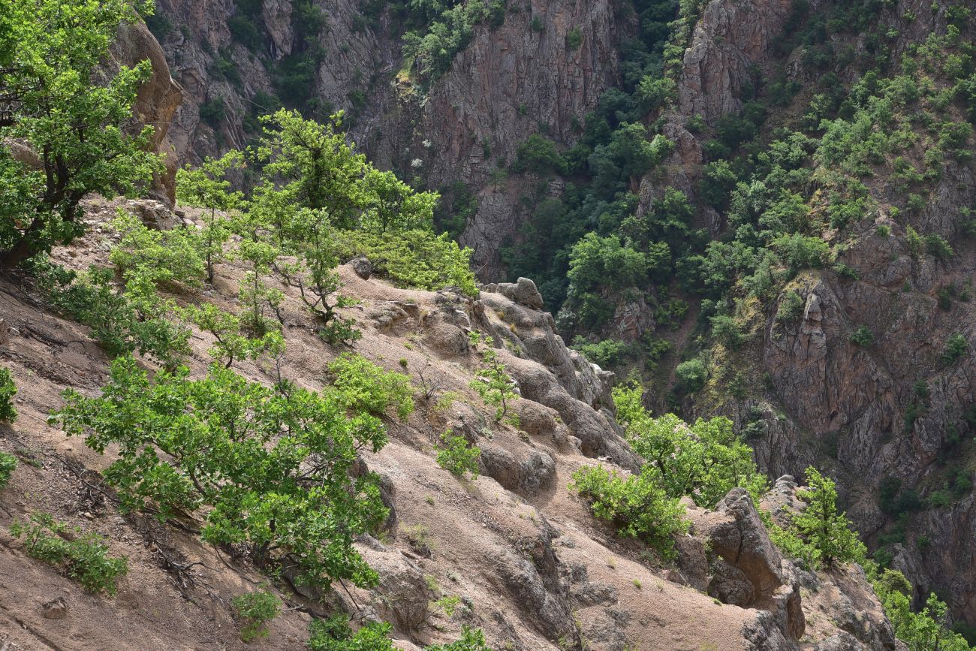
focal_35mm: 50
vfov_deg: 27.0
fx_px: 1356
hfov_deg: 39.6
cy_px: 326
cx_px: 488
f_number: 9
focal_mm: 50
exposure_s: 1/320
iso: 320
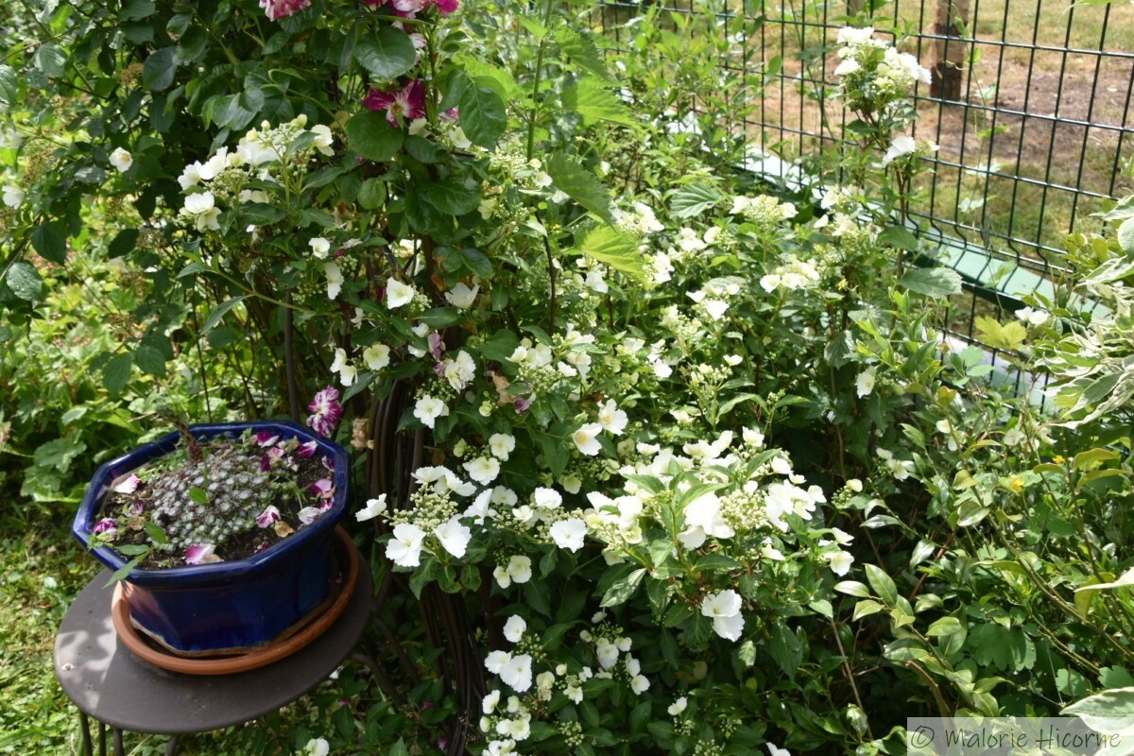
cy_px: 378
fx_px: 992
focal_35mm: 32
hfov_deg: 59.5
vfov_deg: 41.7
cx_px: 567
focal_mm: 21
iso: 200
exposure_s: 1/250
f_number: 7.1
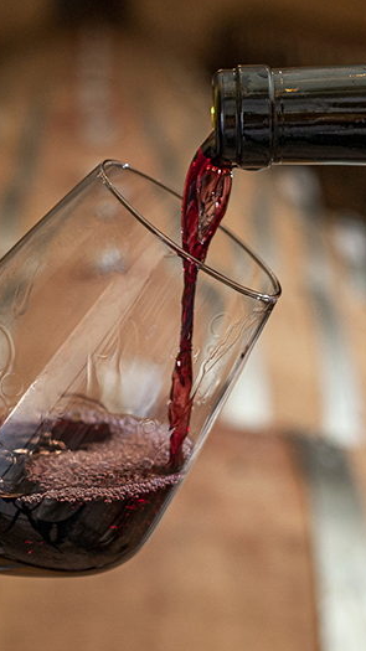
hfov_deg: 14.4
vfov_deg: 25.4
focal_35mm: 84
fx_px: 1447
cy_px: 328
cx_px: 124
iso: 250
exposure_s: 1/80
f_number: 4.5
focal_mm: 35
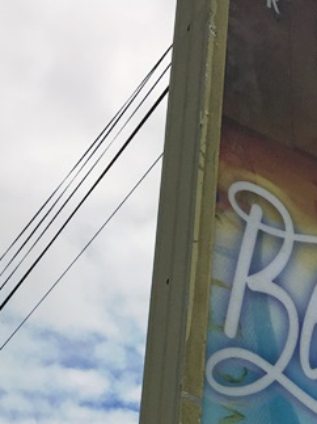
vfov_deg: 19.6
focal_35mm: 92
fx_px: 1124
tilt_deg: +23.8
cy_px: 555
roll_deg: -1.5
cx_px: 396
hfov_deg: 15.4
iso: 25
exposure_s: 1/3497
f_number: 2.2
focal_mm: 4.15
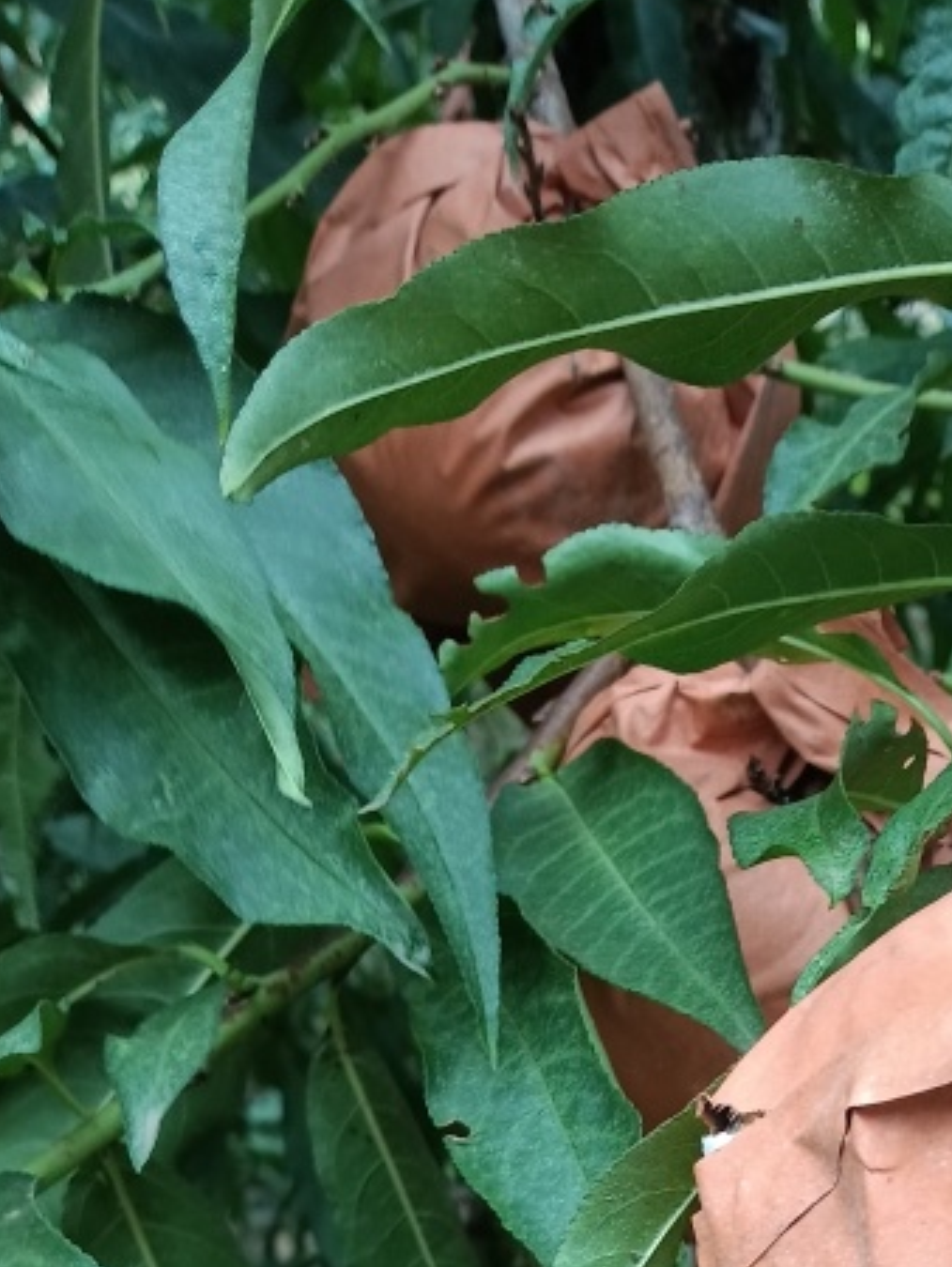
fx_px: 2345
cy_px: 1474
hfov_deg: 22.3
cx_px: 884
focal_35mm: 64
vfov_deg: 27.1
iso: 119
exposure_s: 1/50
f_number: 1.8
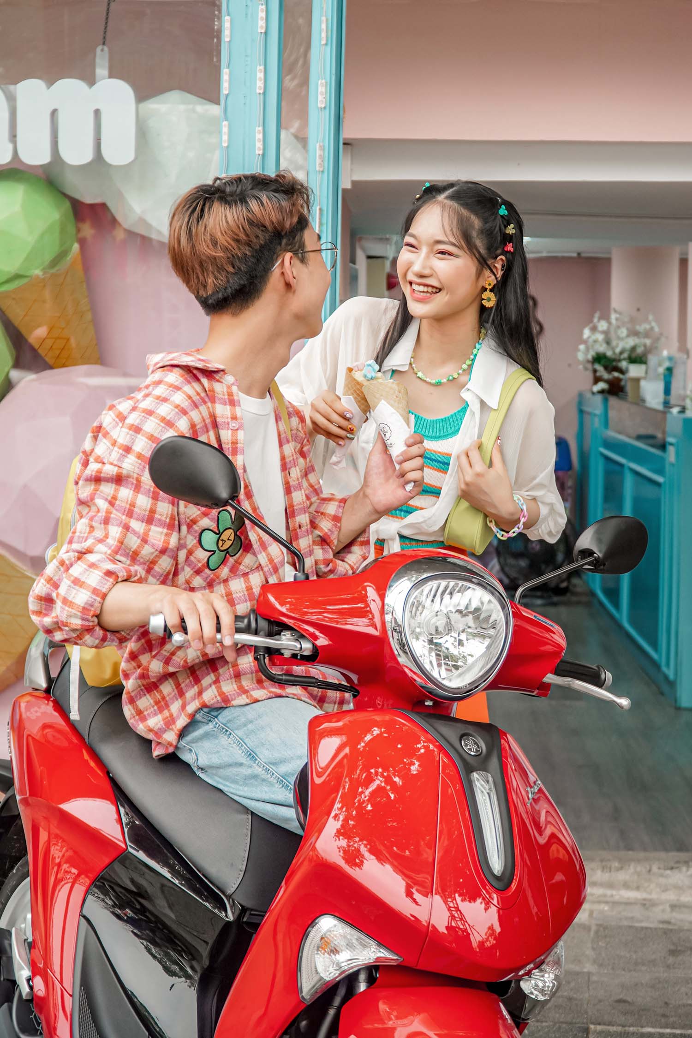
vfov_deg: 35.9
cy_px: 519
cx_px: 346
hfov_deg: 24.4
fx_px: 1600
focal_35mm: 56
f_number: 4
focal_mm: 37
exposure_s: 1/250
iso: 160
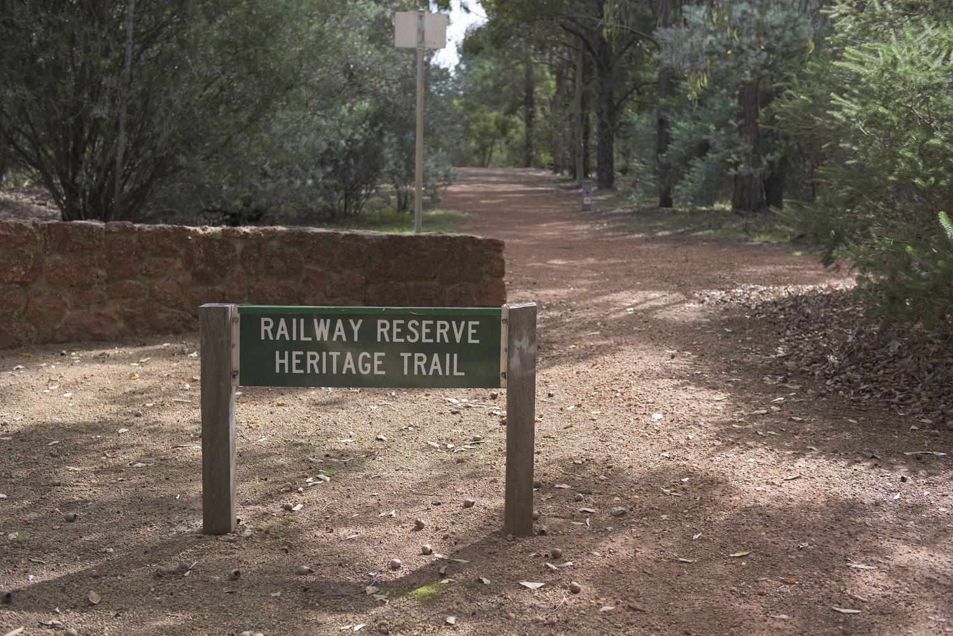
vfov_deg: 28.1
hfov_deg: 41.1
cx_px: 476
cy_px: 318
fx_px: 1271
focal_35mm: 48
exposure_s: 1/320
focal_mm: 48
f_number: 4
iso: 100
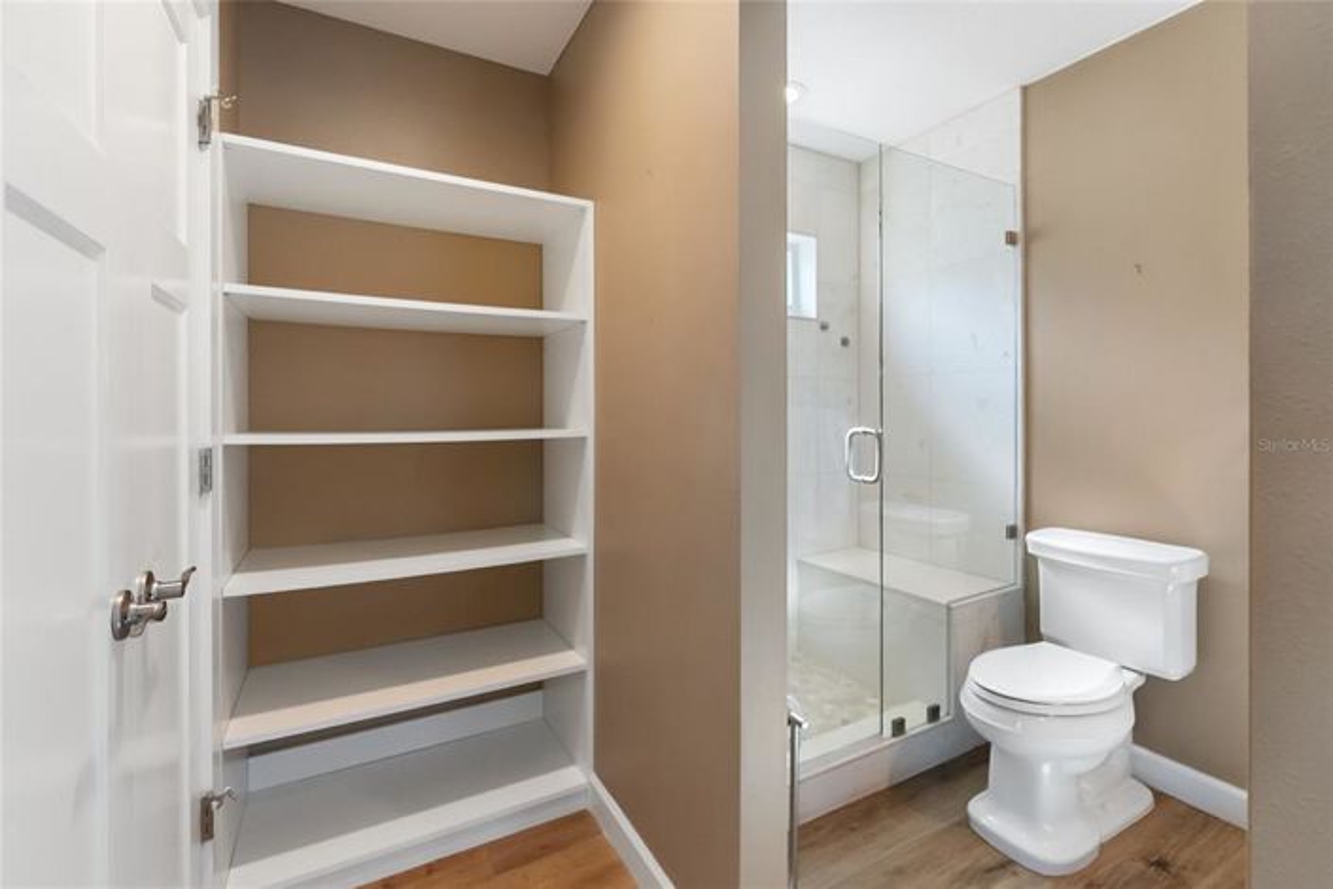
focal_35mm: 15
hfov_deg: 100.4
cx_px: 666
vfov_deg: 77.3
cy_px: 444
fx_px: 555
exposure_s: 1/125
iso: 1250
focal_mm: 10
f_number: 4
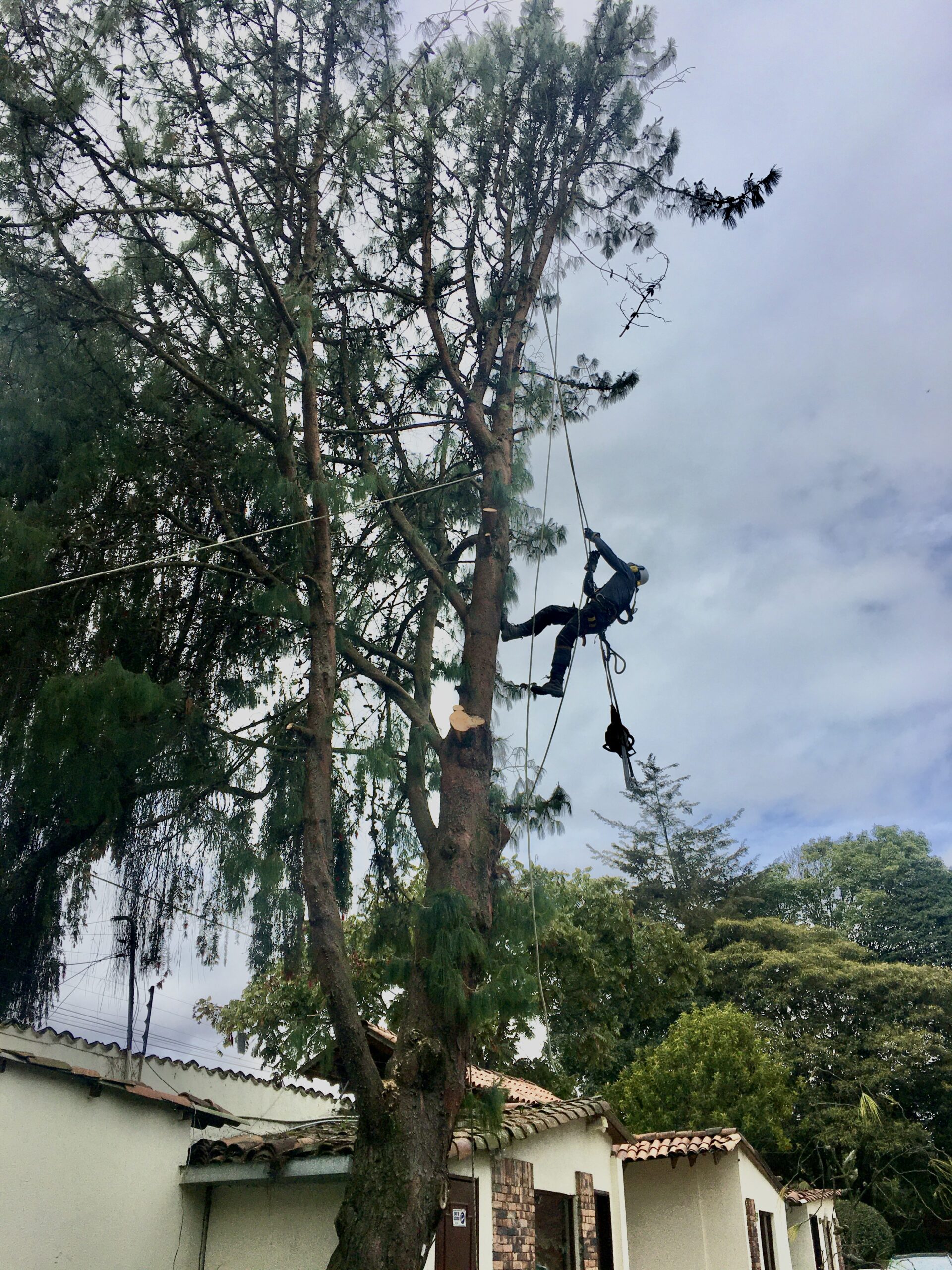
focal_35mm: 29
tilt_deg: +31.0
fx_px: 1063
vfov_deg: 61.7
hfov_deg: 48.2
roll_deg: +0.7
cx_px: 476
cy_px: 635
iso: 25
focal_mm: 4.15
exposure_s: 1/2262
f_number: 2.2
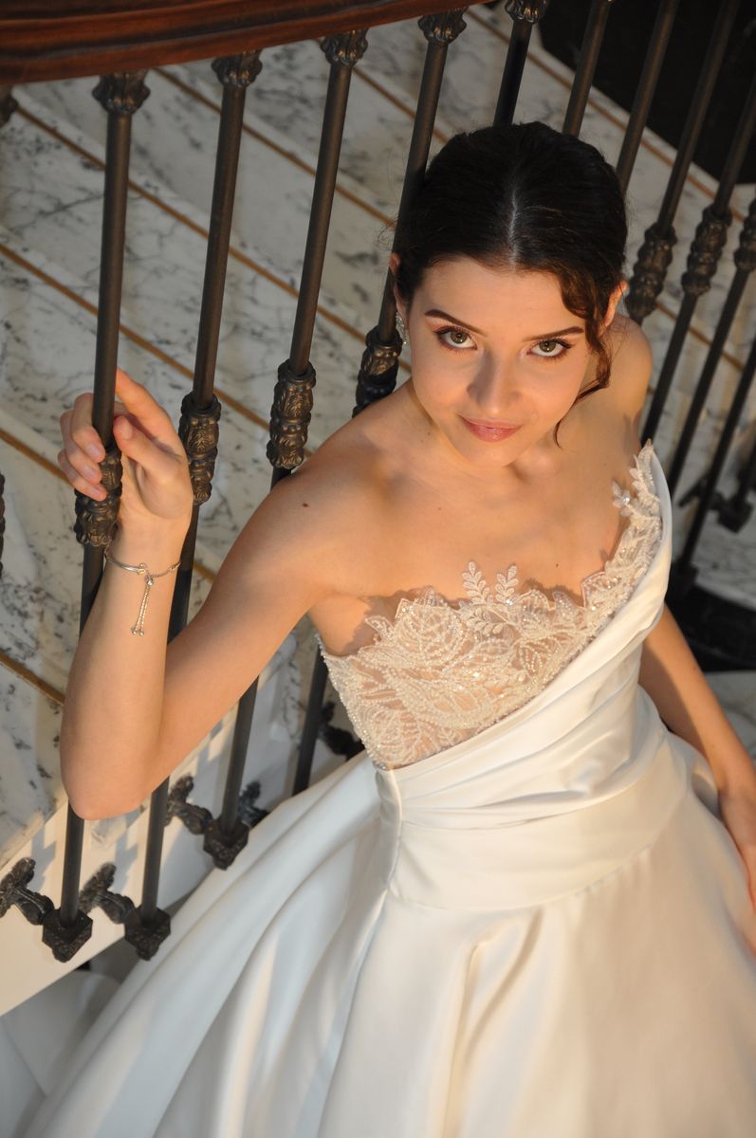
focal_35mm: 112
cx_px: 378
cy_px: 569
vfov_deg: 18.2
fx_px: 3553
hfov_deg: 12.1
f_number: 5.3
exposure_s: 1/60
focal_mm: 75
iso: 720
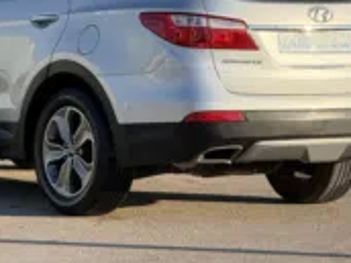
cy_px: -41
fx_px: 2829
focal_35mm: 279
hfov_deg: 7.1
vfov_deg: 5.3
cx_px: 84
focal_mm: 15.66
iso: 64
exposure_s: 1/1130
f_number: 2.8
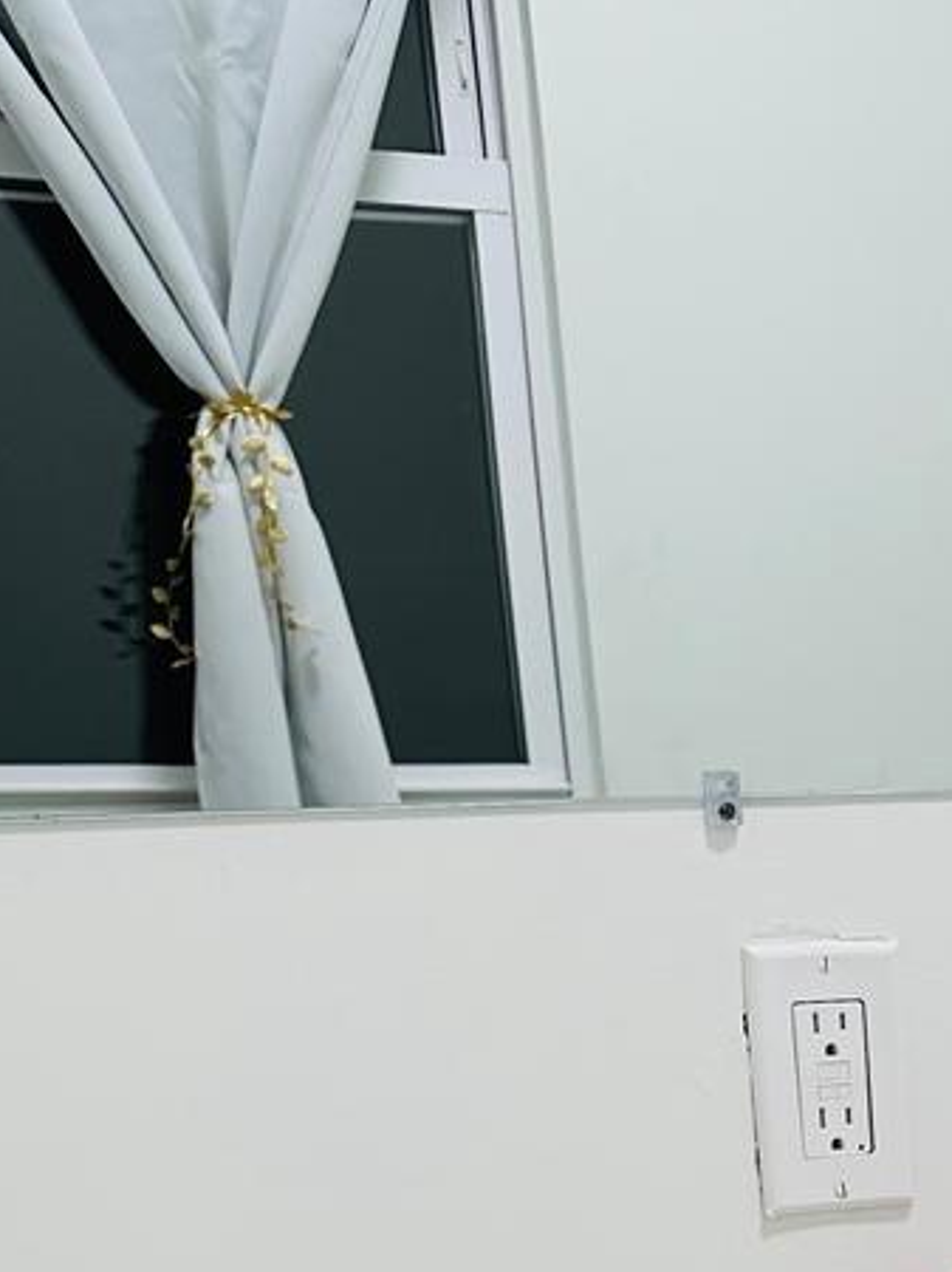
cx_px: 1418
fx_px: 3010
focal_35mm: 82
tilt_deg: -22.2
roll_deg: -0.5
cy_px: 1843
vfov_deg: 20.7
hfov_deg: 16.4
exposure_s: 1/120
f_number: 1.78
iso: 80
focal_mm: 6.86
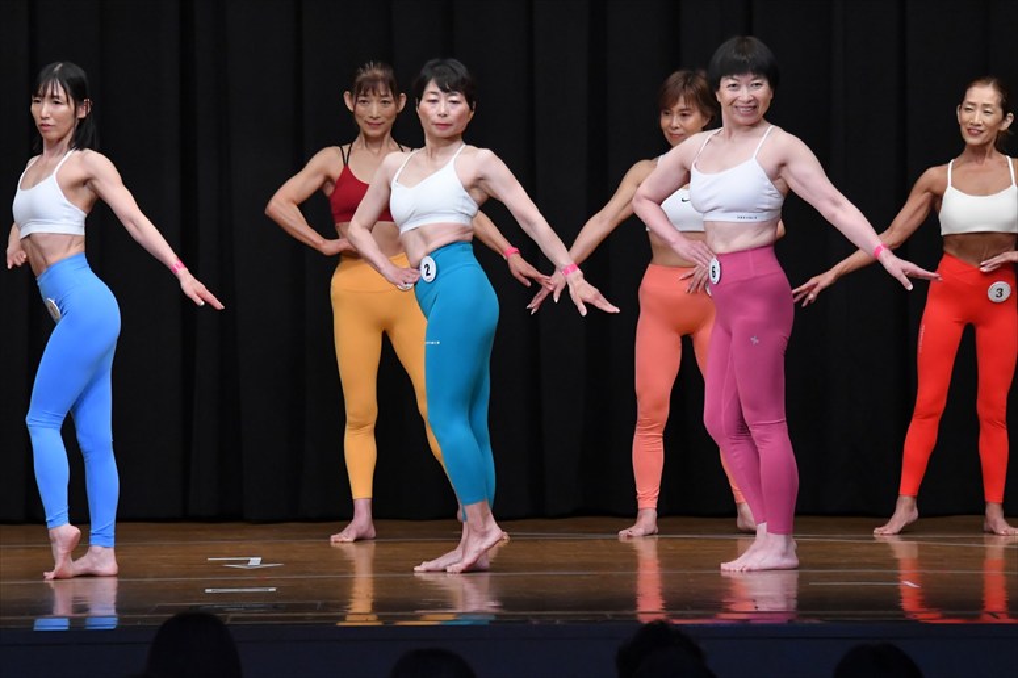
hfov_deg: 9.2
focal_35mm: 225
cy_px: 339
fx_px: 6359
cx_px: 509
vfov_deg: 6.1
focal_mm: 150
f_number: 5.6
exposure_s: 1/400
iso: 5000
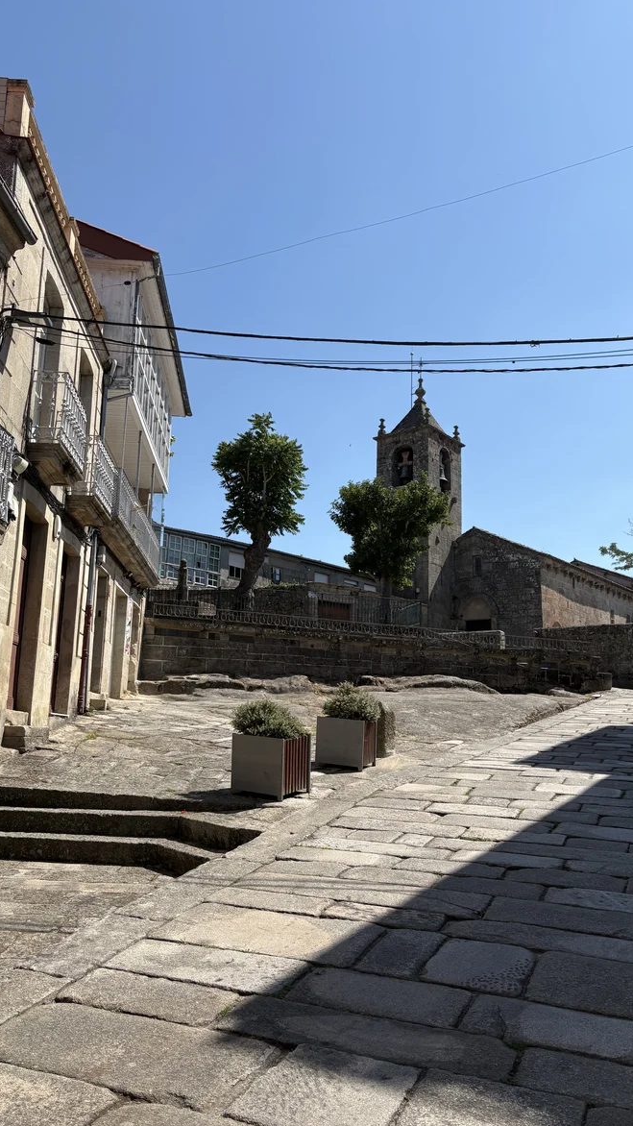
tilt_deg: +11.5
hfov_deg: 40.0
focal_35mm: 29
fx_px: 866
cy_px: 559
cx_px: 260
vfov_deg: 66.1
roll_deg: -2.8
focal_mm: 5.96
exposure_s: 1/4065
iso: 50
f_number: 1.6
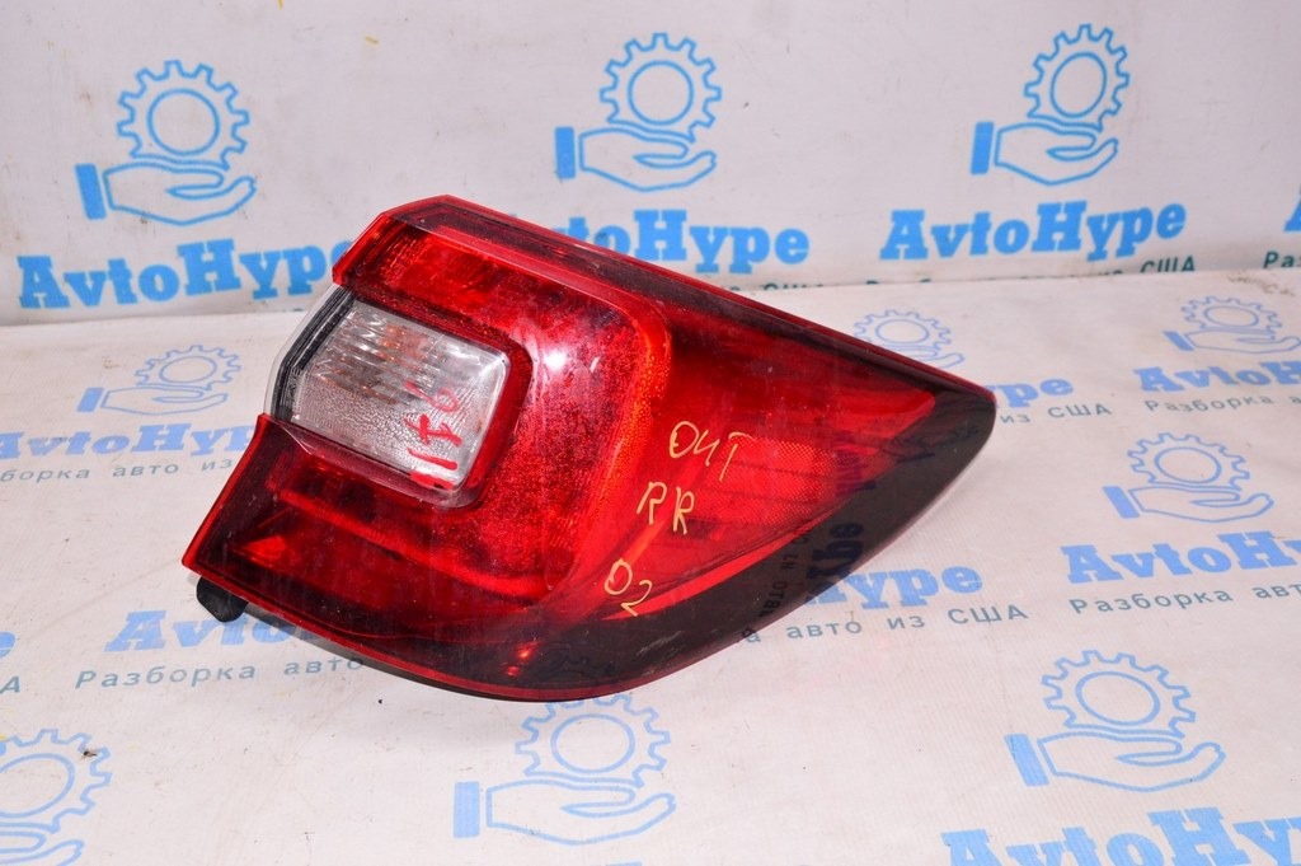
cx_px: 650
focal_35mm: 38
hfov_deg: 51.3
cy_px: 433
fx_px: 1354
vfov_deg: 35.4
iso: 1600
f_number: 8
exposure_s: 1/125
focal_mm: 25
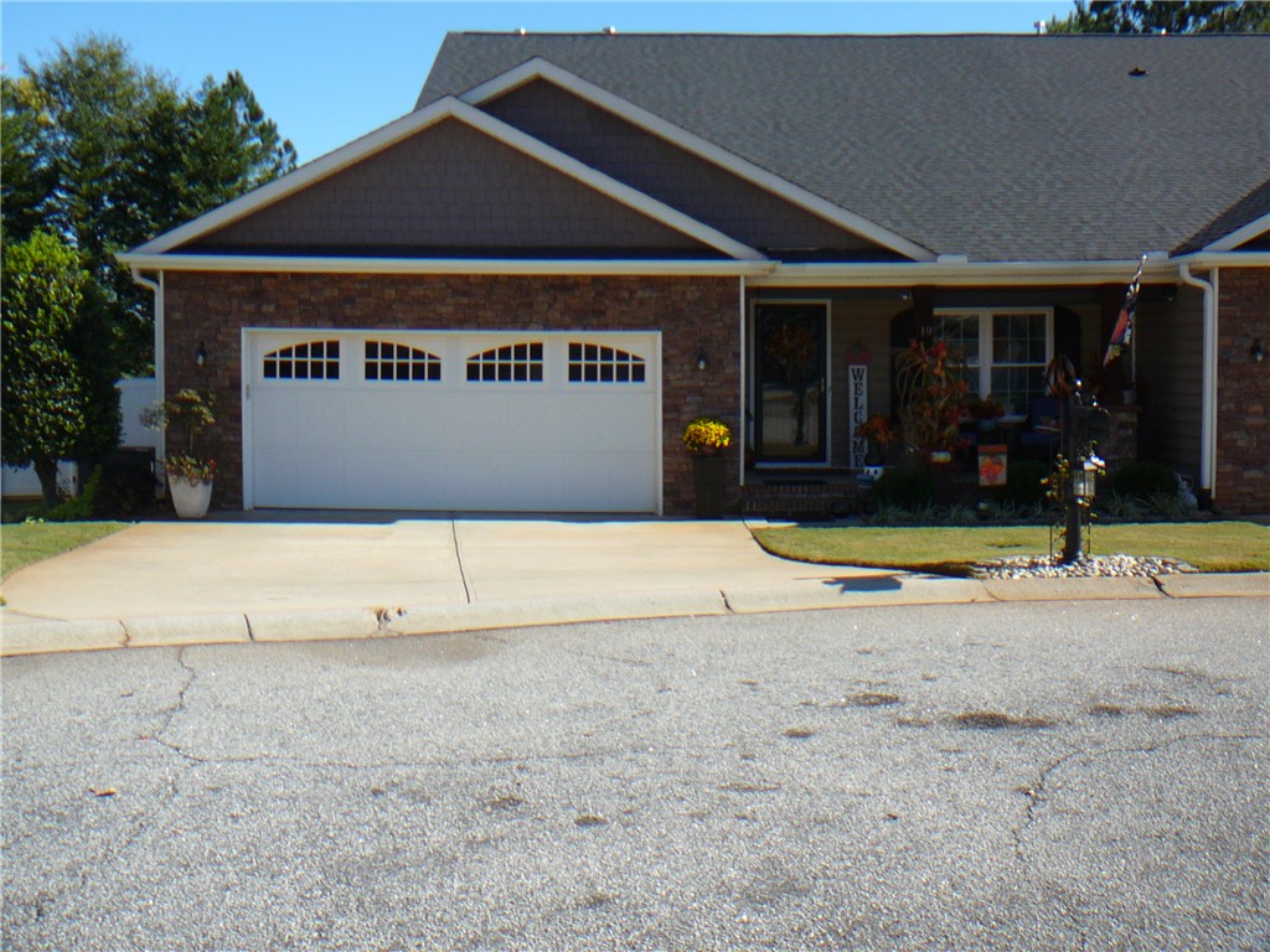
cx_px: 635
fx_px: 1284
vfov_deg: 40.7
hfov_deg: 52.6
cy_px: 476
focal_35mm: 35
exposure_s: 1/800
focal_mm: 5.2
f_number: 2.8
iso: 80
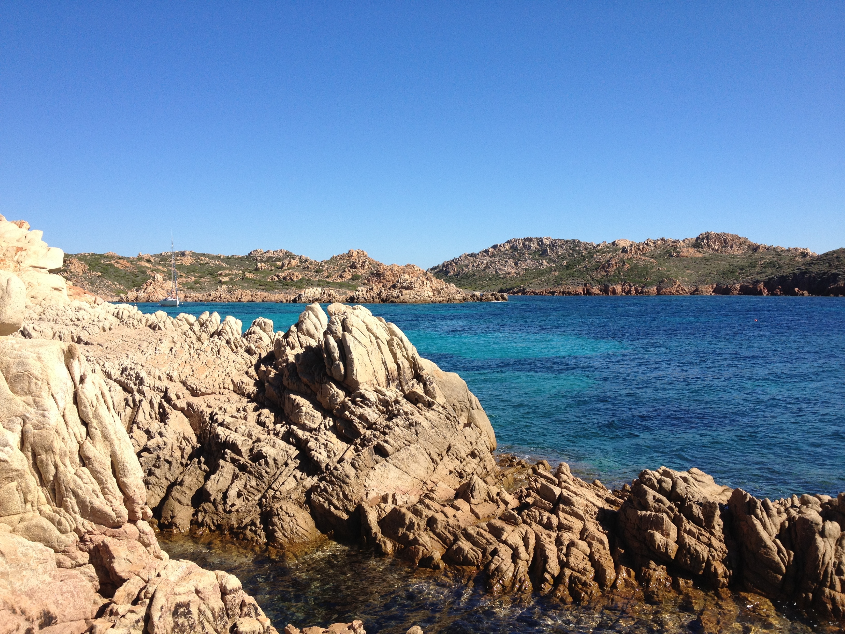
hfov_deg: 52.6
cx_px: 422
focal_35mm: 35
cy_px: 317
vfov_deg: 40.7
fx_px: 854
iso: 64
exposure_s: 1/1672
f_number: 2.4
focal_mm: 4.28
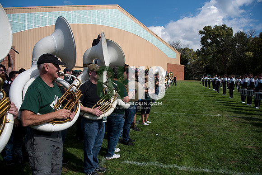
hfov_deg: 73.7
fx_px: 175
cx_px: 131
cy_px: 88
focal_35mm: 24
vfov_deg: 53.2
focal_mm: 24
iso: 250
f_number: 4.5
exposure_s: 1/2500
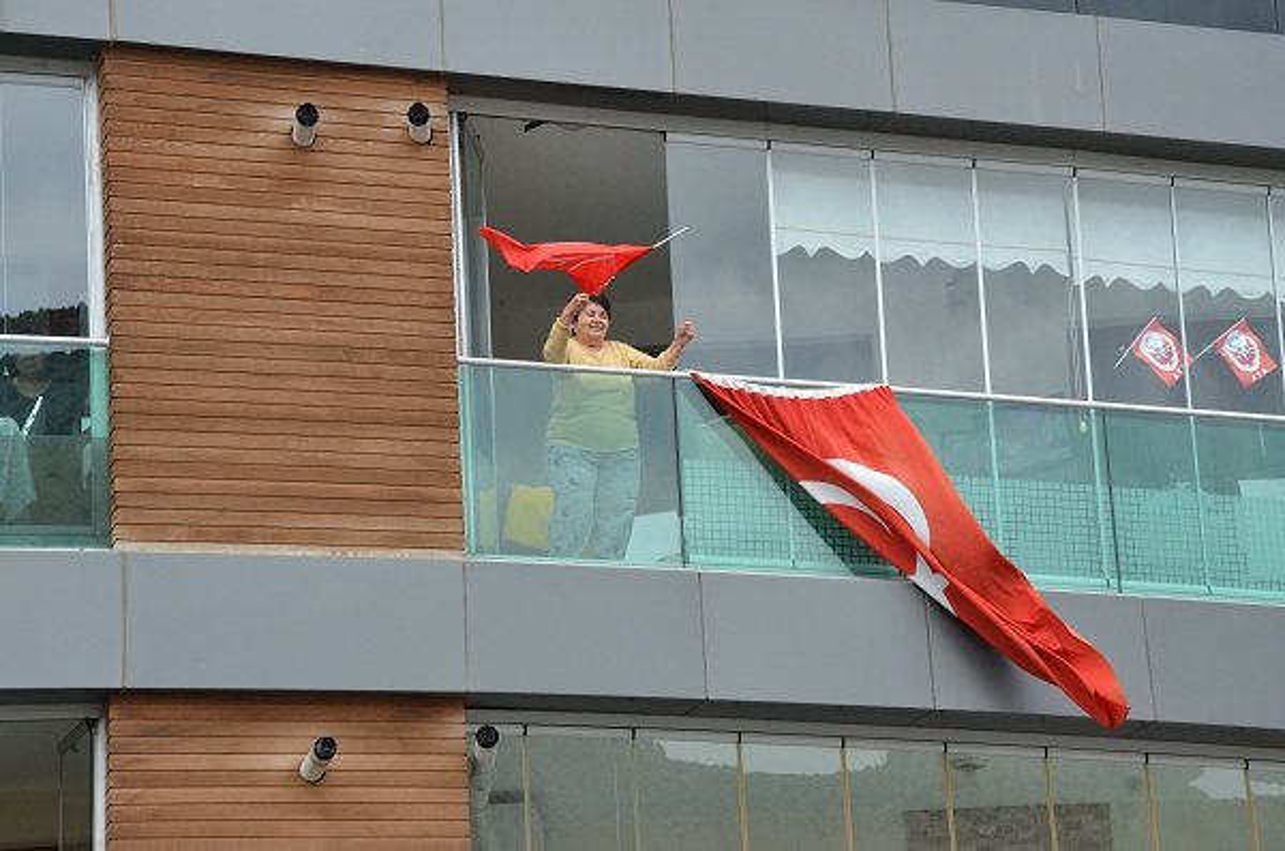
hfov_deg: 19.5
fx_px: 3739
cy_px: 426
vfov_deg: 13.0
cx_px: 642
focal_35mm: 105
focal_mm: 70
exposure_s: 1/400
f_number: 10
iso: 2500
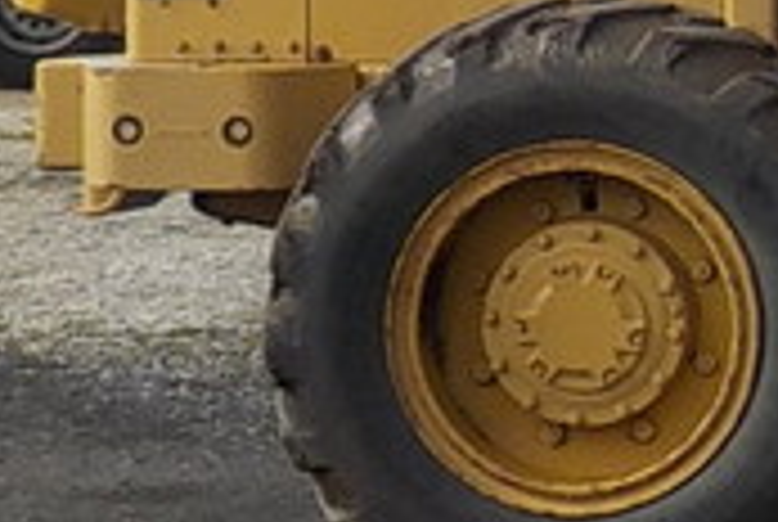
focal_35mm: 144
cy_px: -32
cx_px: 1466
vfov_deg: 9.5
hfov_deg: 12.7
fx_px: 3117
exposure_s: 1/640
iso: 125
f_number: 3.3
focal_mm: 4.1
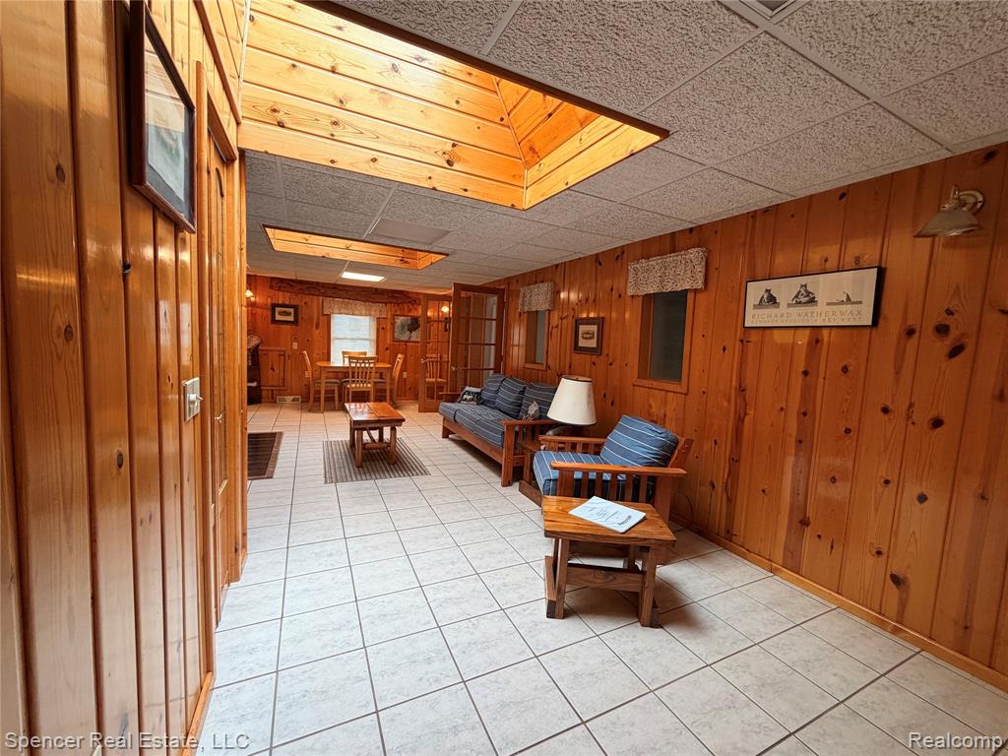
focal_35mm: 14
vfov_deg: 85.7
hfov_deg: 102.1
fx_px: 408
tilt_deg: -4.8
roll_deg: -3.1
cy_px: 378
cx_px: 504
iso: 160
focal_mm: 2.22
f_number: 2.2
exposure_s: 1/120
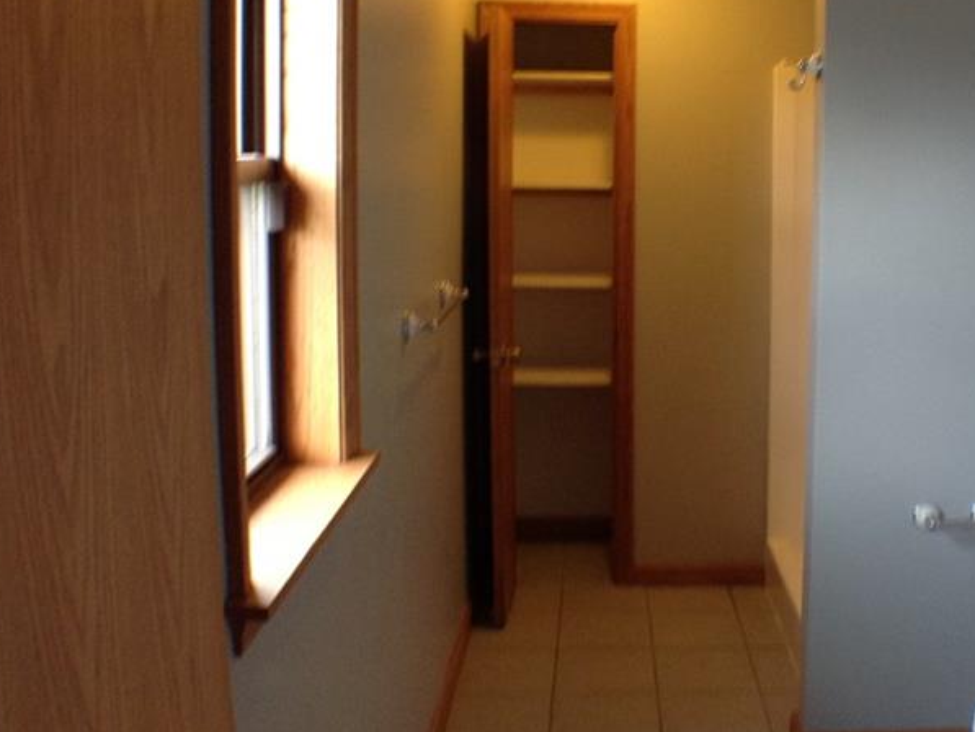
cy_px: 266
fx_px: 1690
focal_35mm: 60
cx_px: 681
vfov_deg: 24.3
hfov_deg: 31.8
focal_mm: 4.28
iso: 125
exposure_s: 1/15
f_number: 2.4
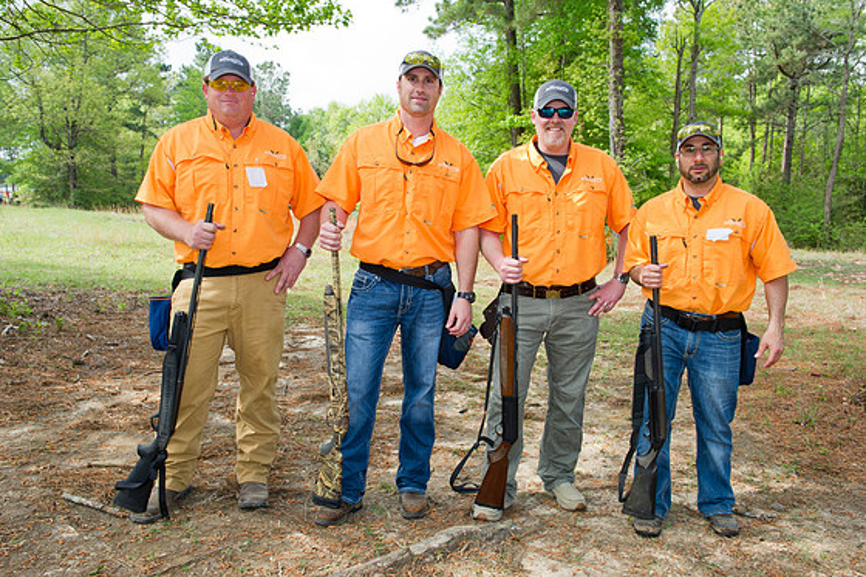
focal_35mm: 29
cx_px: 435
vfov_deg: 44.9
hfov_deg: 63.7
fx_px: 697
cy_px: 291
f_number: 7.1
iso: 400
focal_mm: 28
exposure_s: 1/250
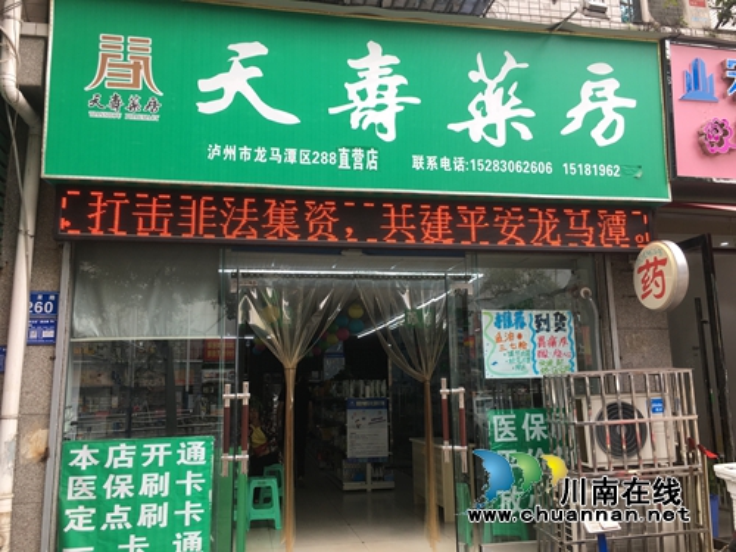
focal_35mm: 29
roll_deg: +1.0
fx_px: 617
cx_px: 368
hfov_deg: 61.7
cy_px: 276
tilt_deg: +12.1
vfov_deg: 48.2
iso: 25
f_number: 2.2
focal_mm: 4.15
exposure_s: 1/122
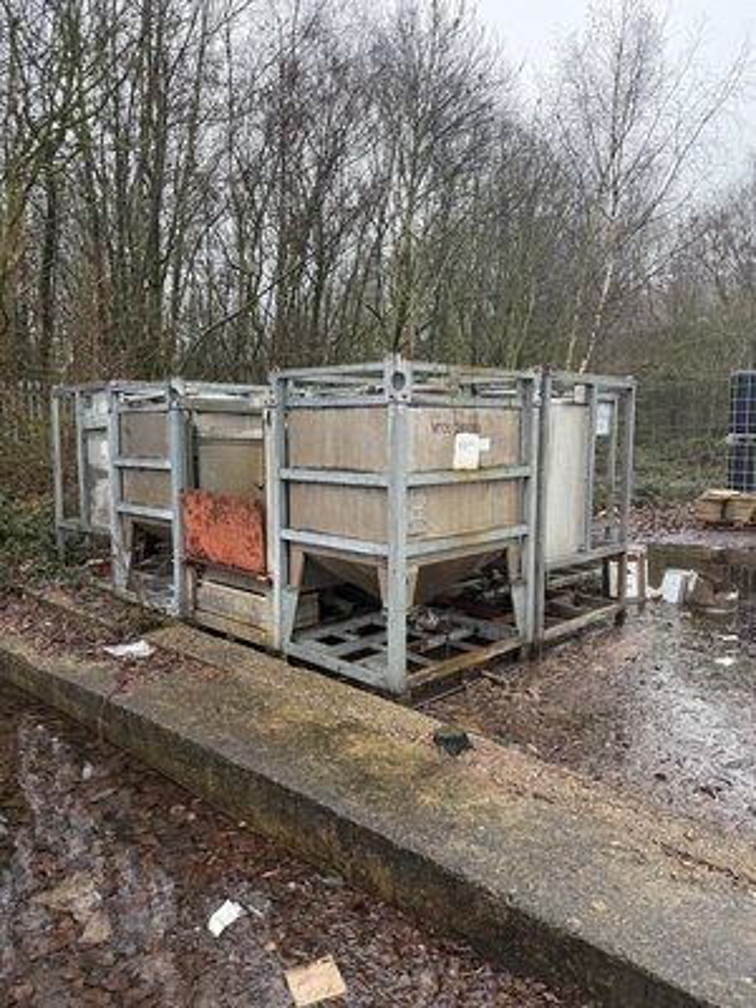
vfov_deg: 71.6
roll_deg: -0.4
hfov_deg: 56.8
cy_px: 504
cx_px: 378
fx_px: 699
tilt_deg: -5.8
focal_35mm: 24
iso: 200
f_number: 1.78
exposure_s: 1/121
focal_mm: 6.76
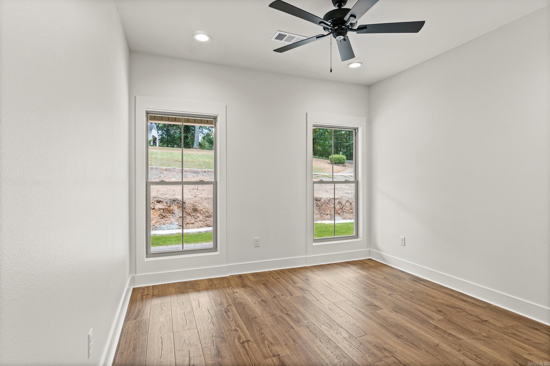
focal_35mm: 18
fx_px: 275
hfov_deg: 90.0
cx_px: 275
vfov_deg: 67.4
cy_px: 183
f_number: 9
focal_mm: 12
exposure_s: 1/8
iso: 250
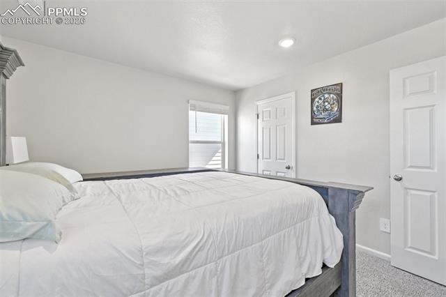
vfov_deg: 77.3
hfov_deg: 100.4
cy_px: 148
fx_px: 186
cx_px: 223
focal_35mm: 15
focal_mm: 10
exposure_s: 1/10
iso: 800
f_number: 8
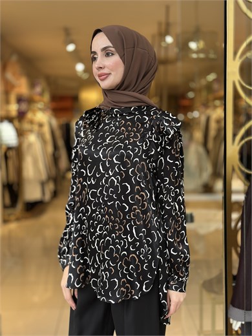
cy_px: 168
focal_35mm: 48
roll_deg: -0.3
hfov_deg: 30.3
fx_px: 466
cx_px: 126
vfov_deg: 39.7
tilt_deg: -4.3
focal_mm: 6.86
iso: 125
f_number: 1.78
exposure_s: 1/120
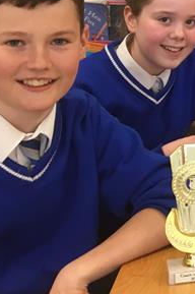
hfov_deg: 11.1
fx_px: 871
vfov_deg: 18.8
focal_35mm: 107
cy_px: 34
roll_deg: -1.8
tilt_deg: -10.4
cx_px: 434
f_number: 2.2
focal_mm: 4.15
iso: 80
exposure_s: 1/33
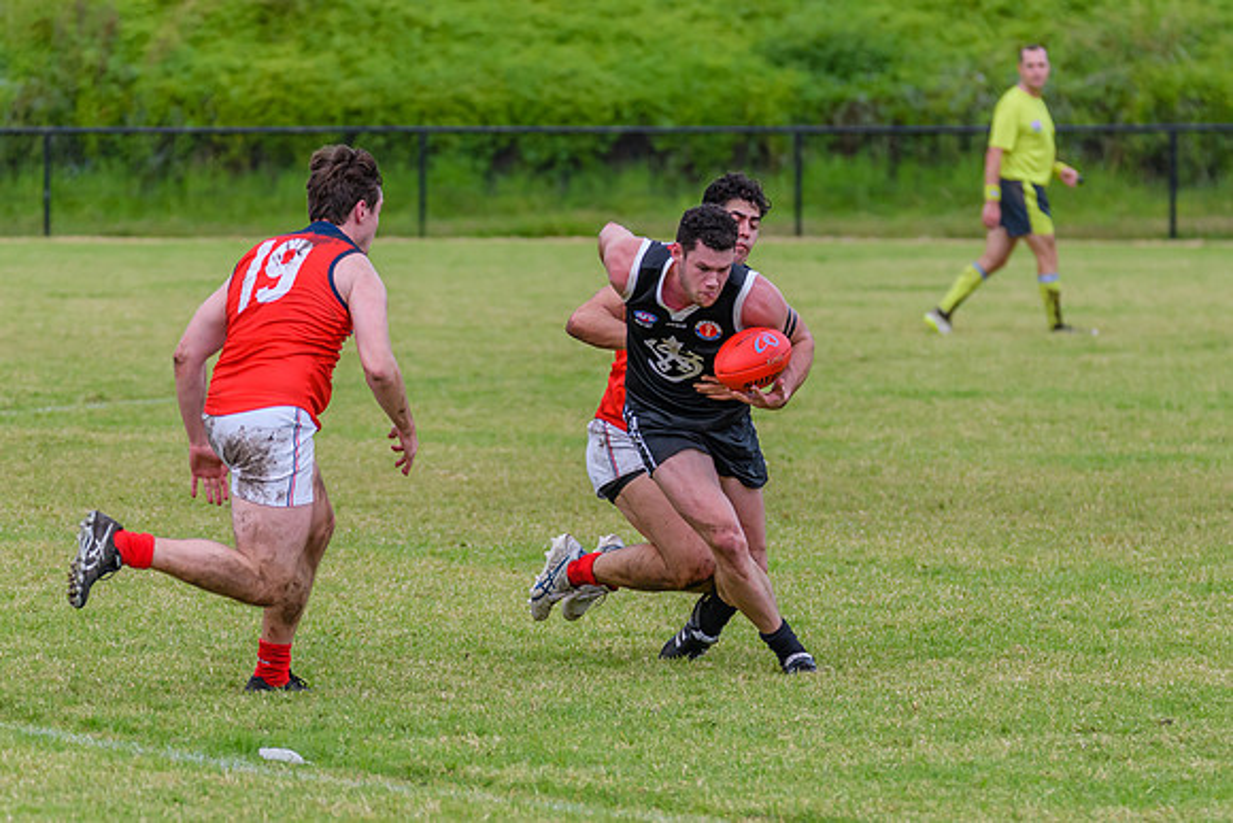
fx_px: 14491
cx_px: 731
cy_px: 483
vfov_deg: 3.3
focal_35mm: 423
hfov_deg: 4.9
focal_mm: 250
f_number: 5.6
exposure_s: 1/2000
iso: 1000
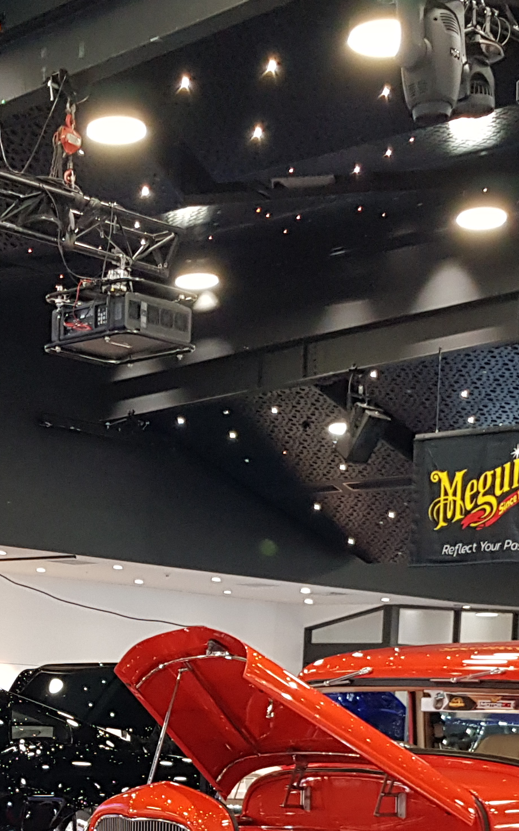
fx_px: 1720
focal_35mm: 76
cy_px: 809
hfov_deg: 17.0
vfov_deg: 25.9
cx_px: 99
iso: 200
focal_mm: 4.2
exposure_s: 1/33
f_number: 1.7
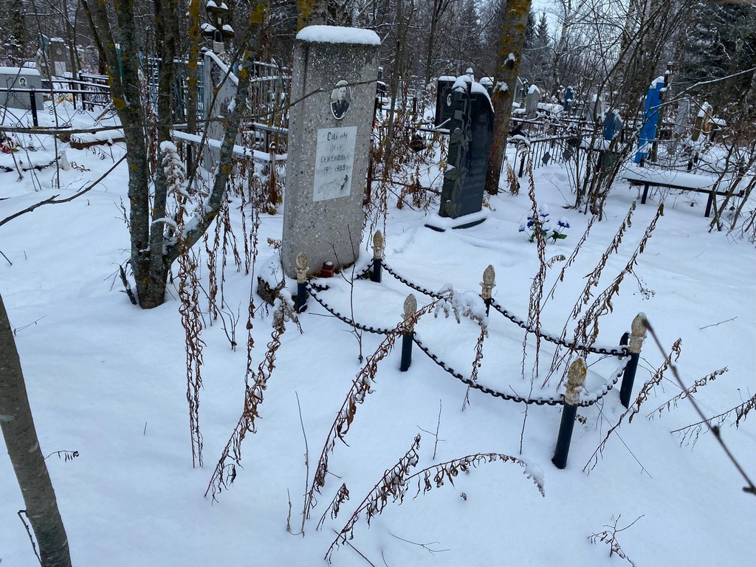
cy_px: 284
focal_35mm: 26
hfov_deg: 67.3
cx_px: 378
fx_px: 568
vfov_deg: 53.1
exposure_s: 1/1072
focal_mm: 4.25
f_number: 1.8
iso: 32
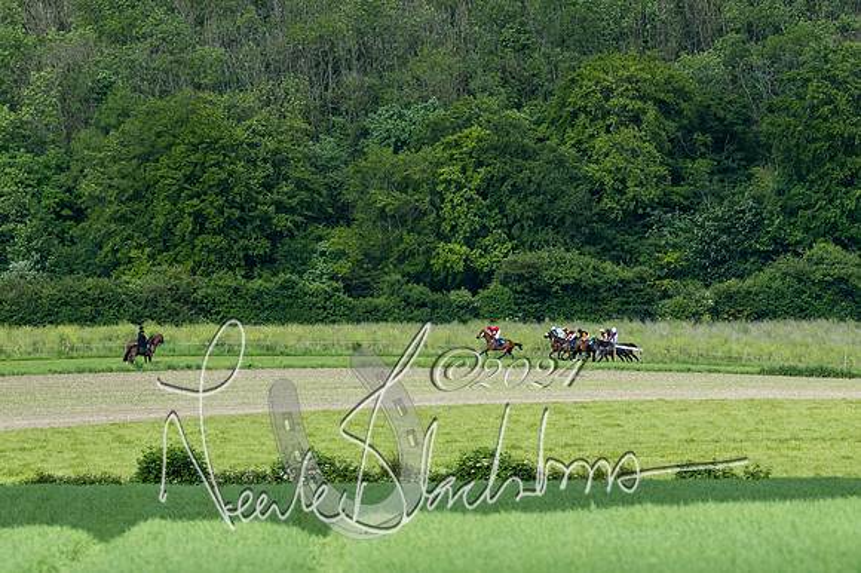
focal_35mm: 555
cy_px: 276
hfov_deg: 3.7
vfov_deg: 2.5
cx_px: 491
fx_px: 13275
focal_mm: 280
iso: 200
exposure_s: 1/640
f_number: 8
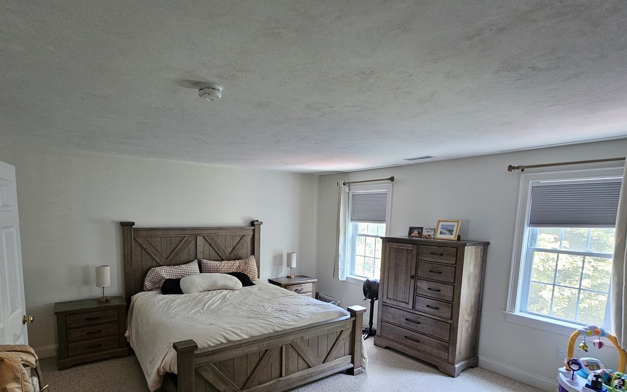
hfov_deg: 90.6
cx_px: 274
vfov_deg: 63.7
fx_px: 308
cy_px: 254
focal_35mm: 18
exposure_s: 1/30
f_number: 2.2
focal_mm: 2.2
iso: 320
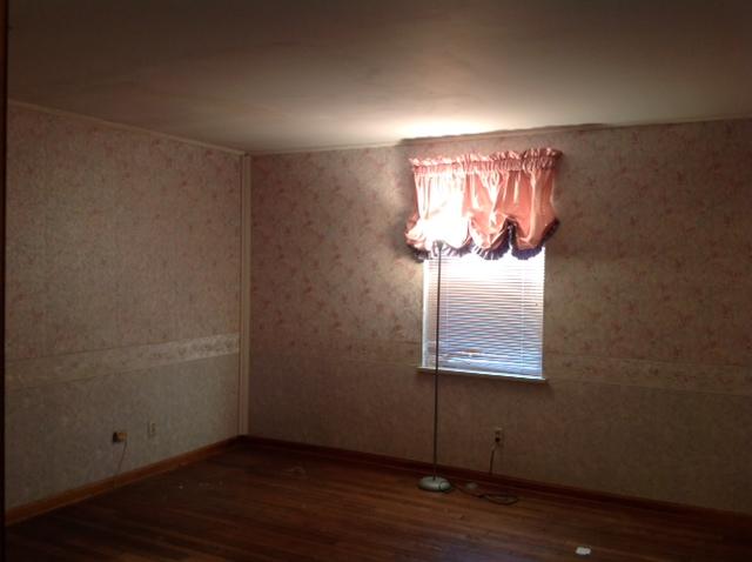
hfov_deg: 52.7
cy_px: 281
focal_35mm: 35
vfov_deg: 40.6
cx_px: 376
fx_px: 759
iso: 80
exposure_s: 1/15
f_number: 2.4
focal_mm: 4.28
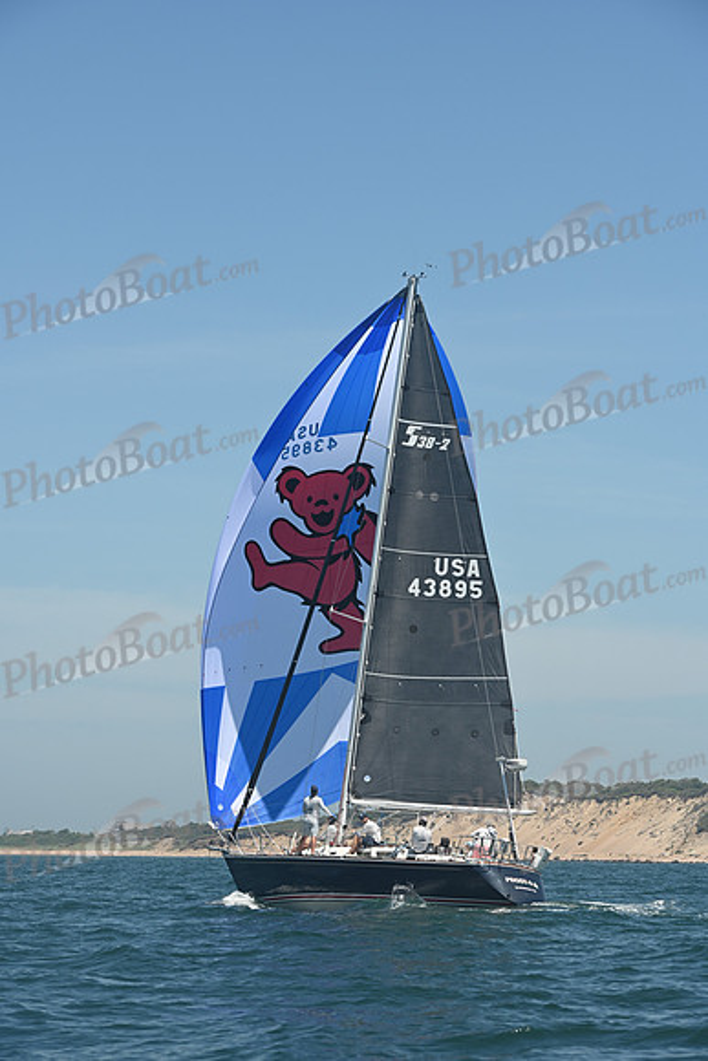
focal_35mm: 112
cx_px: 354
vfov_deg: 18.3
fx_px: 3302
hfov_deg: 12.2
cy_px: 530
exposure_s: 1/1000
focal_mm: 112
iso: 320
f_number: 8
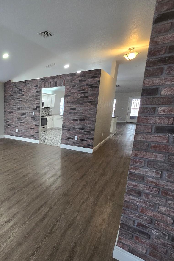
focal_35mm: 19
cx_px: 3
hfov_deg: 52.5
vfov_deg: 86.9
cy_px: 135
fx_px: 138
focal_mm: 2.2
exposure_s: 1/60
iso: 200
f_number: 2.2
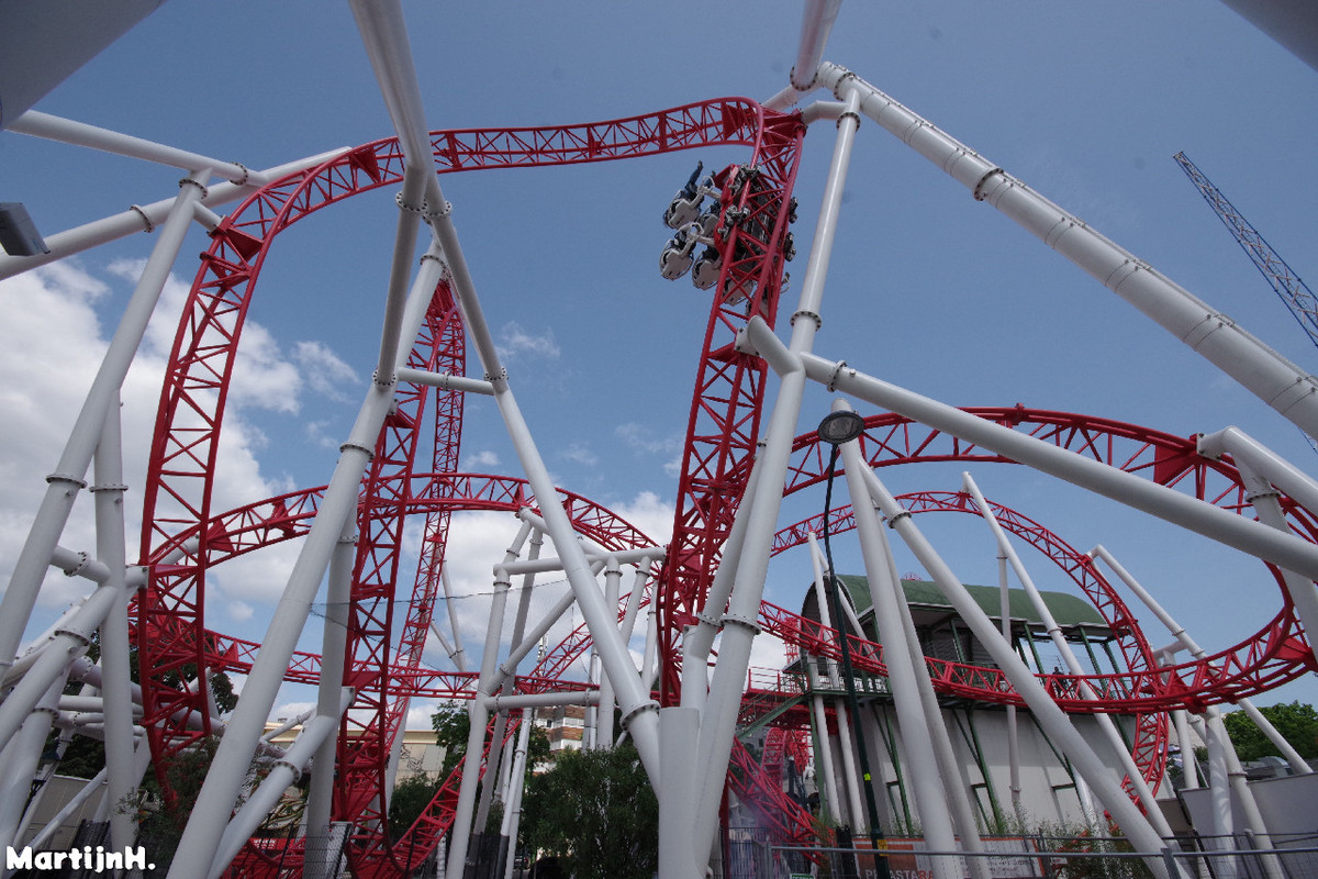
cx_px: 659
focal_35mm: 15
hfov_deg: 100.4
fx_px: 549
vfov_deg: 77.3
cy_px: 440
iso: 800
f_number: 9
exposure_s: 1/1000
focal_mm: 10
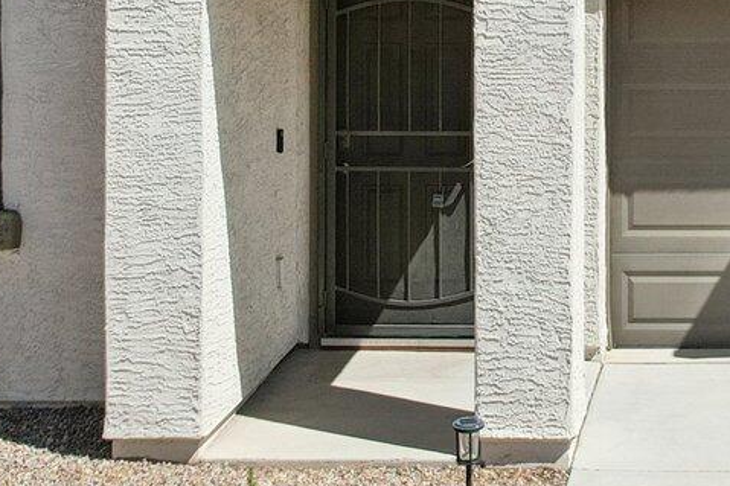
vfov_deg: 14.0
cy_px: -121
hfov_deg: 20.6
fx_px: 1905
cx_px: 806
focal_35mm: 94
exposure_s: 1/500
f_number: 2.8
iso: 130
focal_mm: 8.4
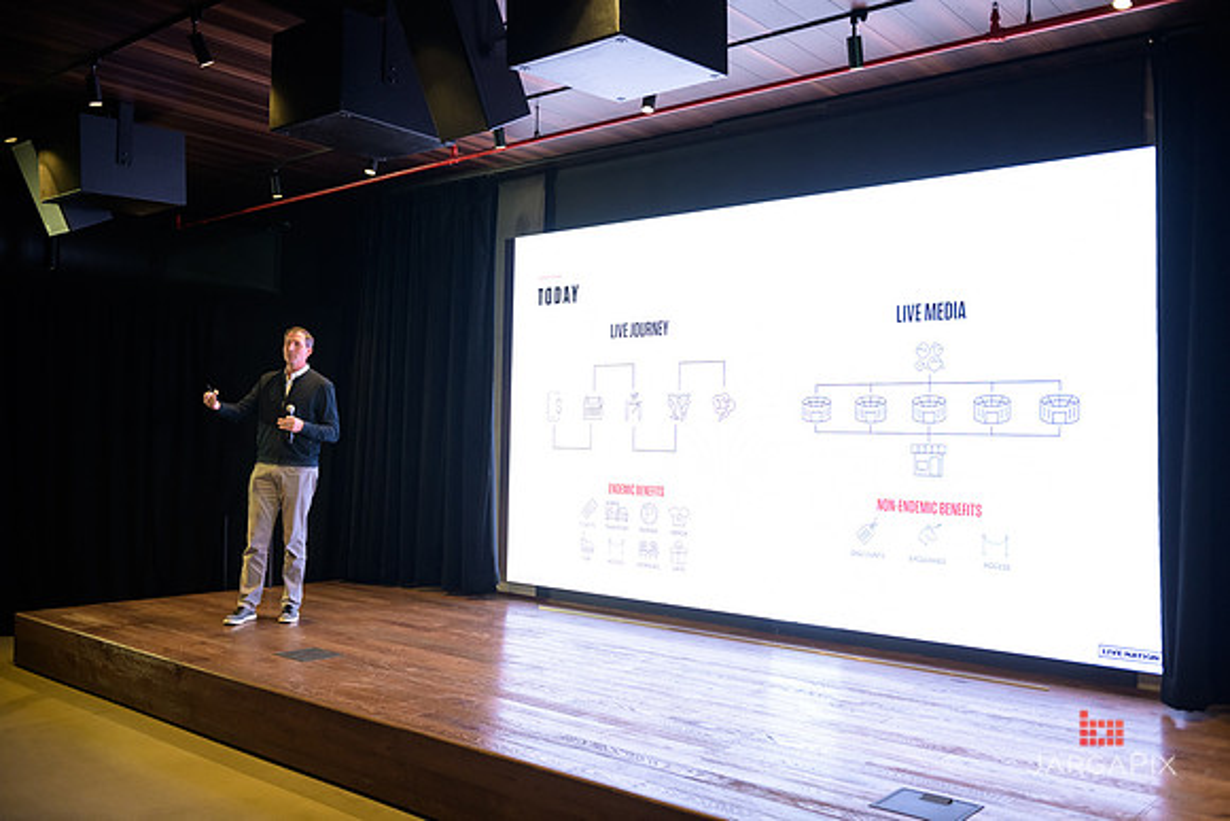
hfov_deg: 58.7
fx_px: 1094
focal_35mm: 32
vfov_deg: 41.1
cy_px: 410
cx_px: 615
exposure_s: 1/200
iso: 1250
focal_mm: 32
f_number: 3.2
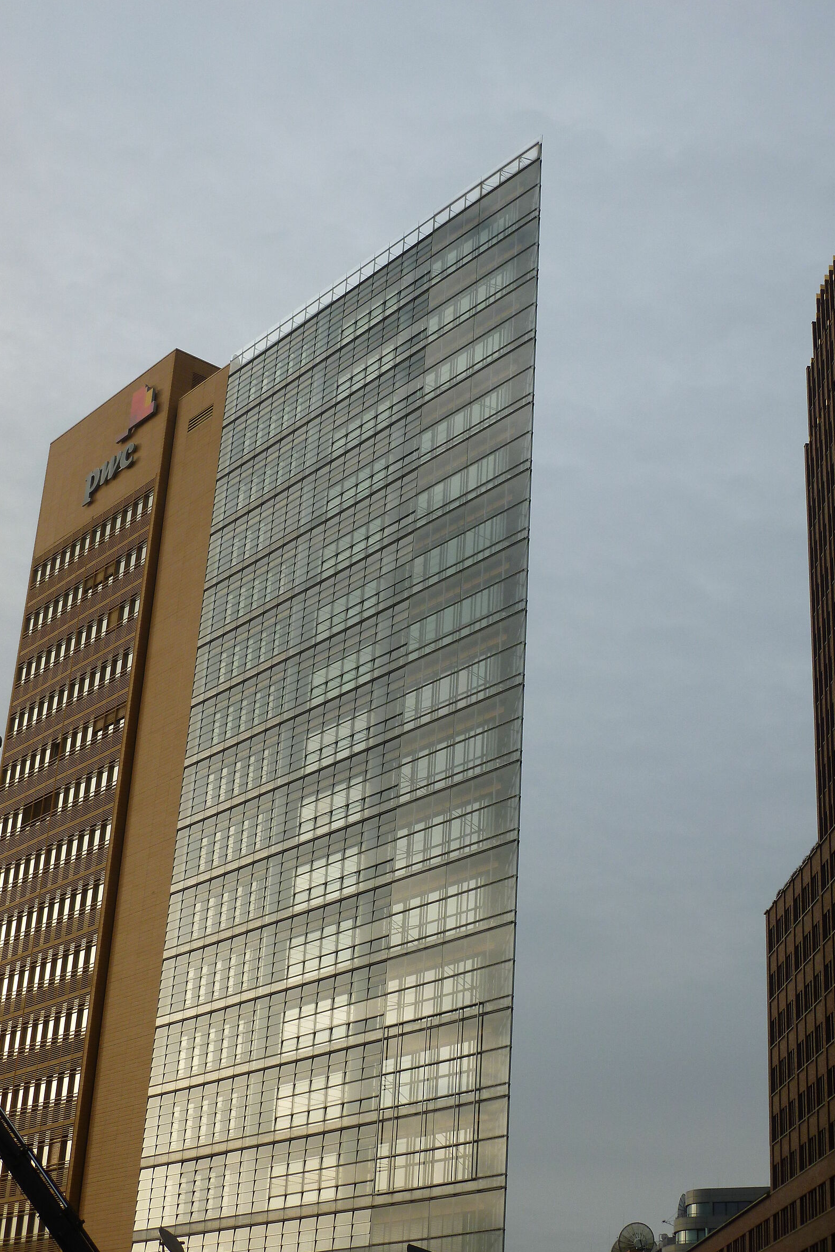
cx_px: 438
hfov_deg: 25.5
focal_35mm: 53
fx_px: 1844
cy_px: 636
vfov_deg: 37.5
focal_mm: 9
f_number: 3.9
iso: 100
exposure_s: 1/500
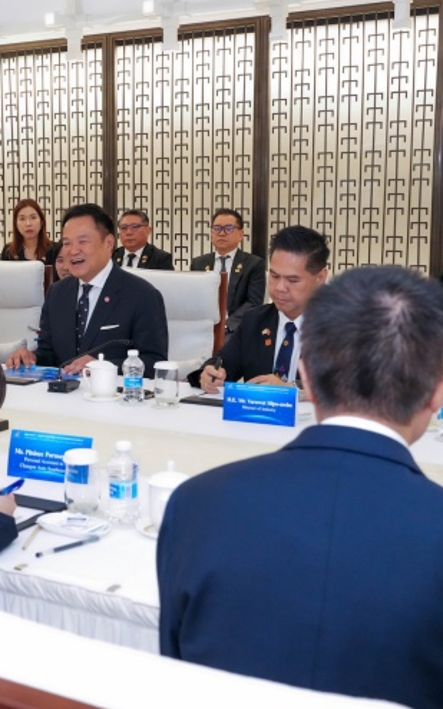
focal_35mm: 54
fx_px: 1044
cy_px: 356
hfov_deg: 23.3
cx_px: 37
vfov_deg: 37.5
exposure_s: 1/100
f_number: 6.3
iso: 5000
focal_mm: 35
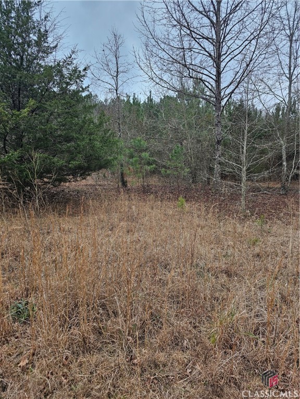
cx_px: 150
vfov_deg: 73.9
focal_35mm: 23
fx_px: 266
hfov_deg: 58.9
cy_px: 200
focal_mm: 6.3
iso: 80
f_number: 1.7
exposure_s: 1/120
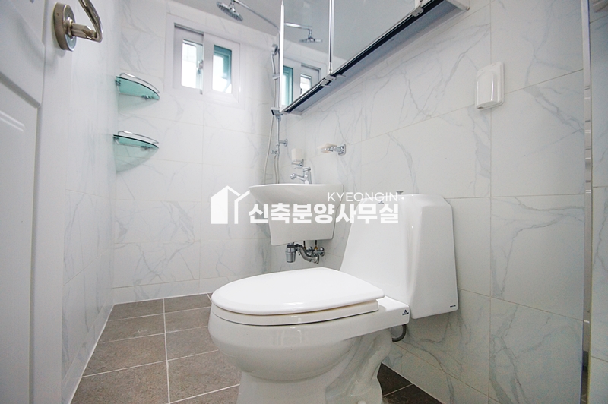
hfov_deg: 95.0
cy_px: 202
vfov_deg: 72.0
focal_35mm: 16
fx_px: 278
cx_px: 304
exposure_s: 1/100
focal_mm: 11
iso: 800
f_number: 3.5
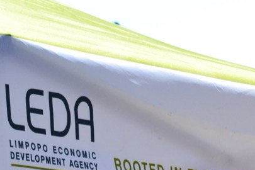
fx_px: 2351
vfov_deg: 4.1
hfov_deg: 6.2
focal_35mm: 332
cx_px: 322
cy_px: 266
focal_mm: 70
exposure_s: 1/320
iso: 400
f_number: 10
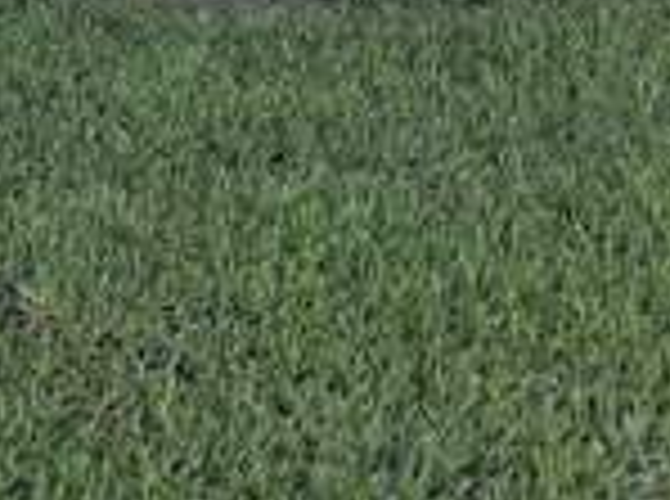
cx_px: -378
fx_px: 1622
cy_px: -297
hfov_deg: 19.8
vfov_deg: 15.8
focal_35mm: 84
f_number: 1.8
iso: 25
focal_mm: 3.98
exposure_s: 1/104
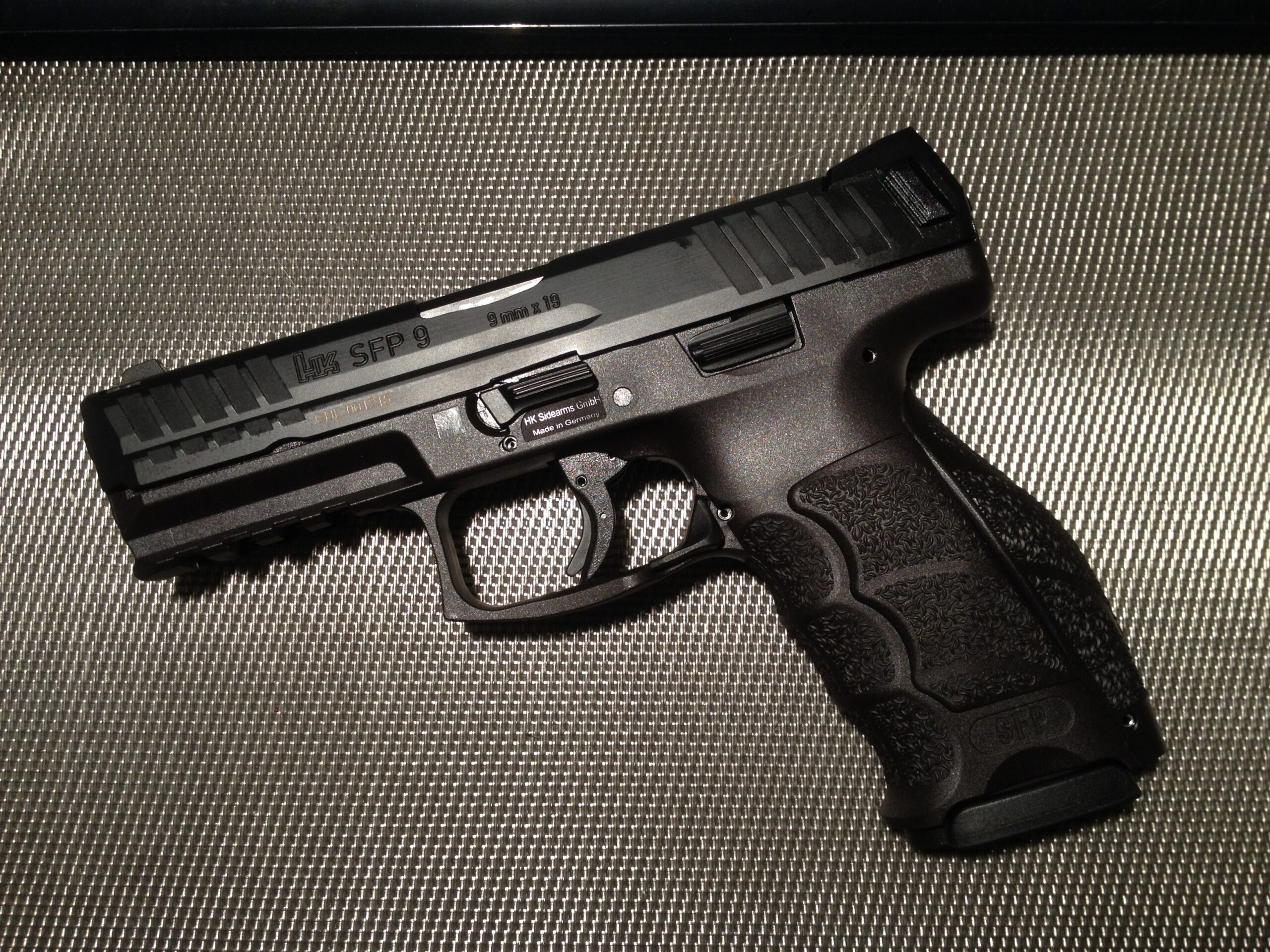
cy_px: 476
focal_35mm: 35
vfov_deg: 40.7
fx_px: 1284
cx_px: 635
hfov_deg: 52.6
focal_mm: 4.28
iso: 80
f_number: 2.4
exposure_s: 1/20
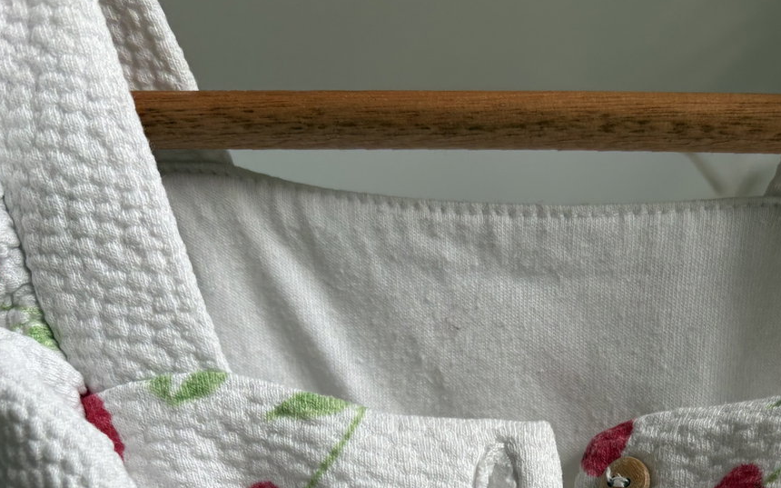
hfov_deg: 37.5
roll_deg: +1.3
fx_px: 1128
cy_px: 571
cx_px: 554
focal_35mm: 53
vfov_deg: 22.6
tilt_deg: -10.5
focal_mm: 5.96
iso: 40
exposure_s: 1/273
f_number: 1.6
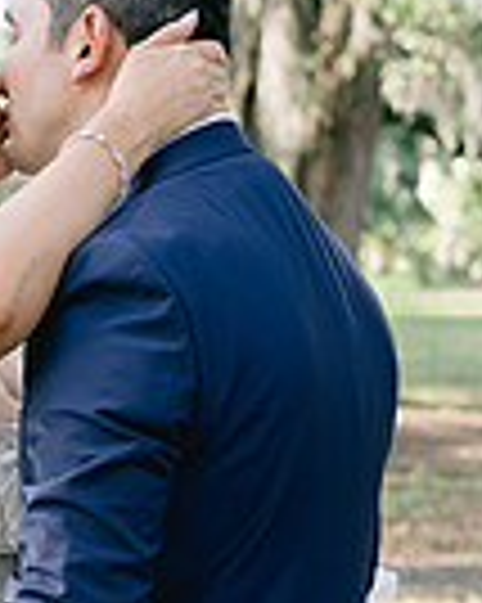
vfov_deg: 16.7
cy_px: 729
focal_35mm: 110
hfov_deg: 13.8
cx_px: -23
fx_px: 1964
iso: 250
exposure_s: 1/250
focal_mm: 35
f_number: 2.8
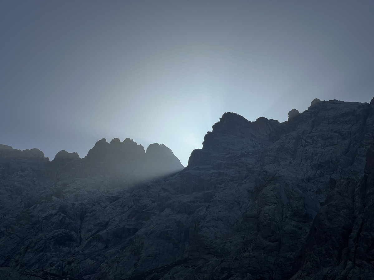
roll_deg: -2.5
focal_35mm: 77
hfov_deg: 25.3
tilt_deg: +33.0
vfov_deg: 19.1
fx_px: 832
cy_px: 140
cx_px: 187
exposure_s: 1/943
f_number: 2.8
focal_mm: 9
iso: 32
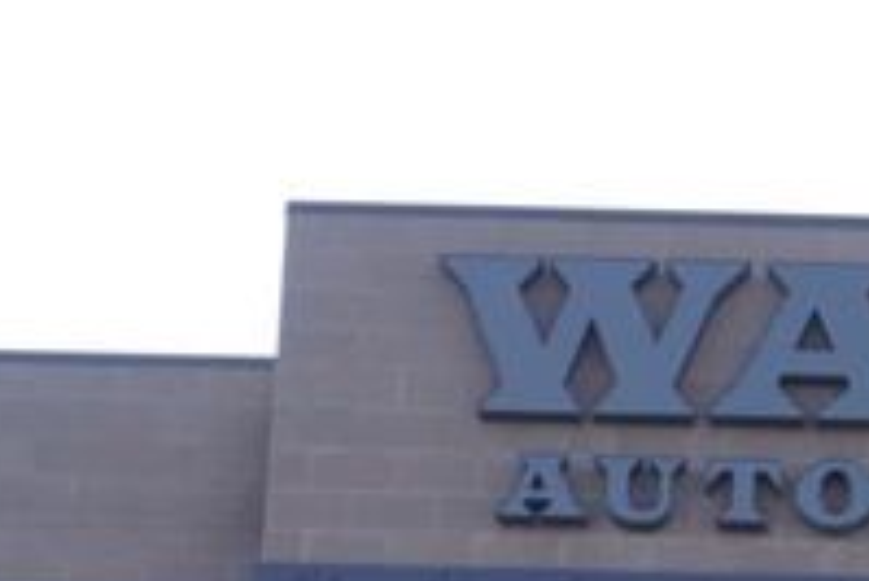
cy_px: 1463
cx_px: 699
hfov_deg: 11.5
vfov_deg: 7.2
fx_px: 4289
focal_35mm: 178
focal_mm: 23
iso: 100
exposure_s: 1/125
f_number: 5.6
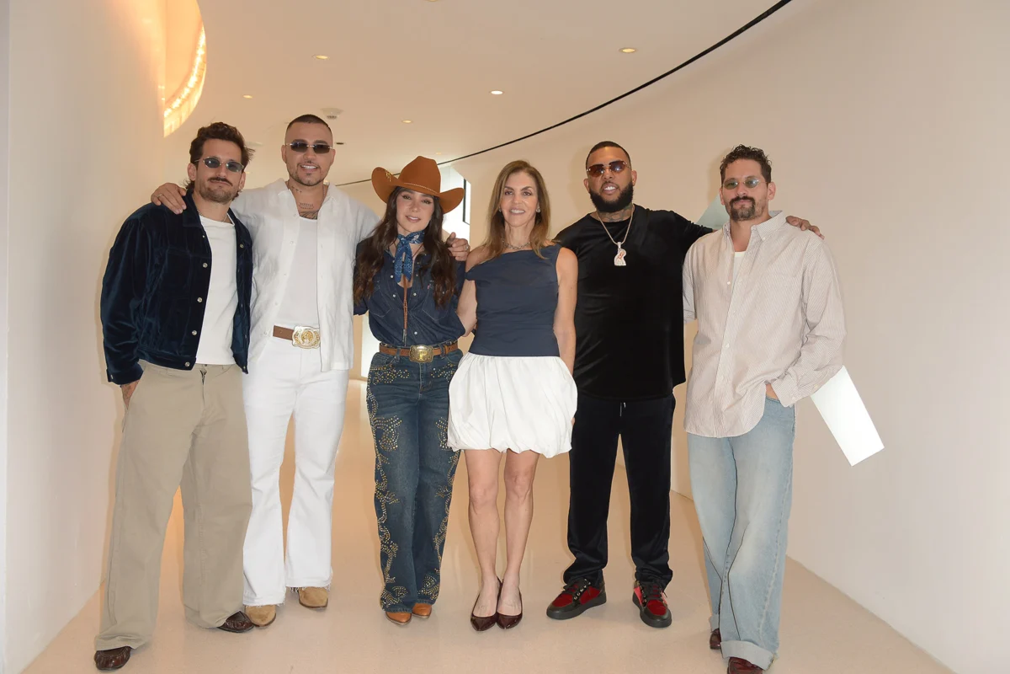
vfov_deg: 41.1
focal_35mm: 32
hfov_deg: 58.7
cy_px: 337
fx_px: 898
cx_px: 505
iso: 640
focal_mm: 32
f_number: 5.6
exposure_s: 1/160
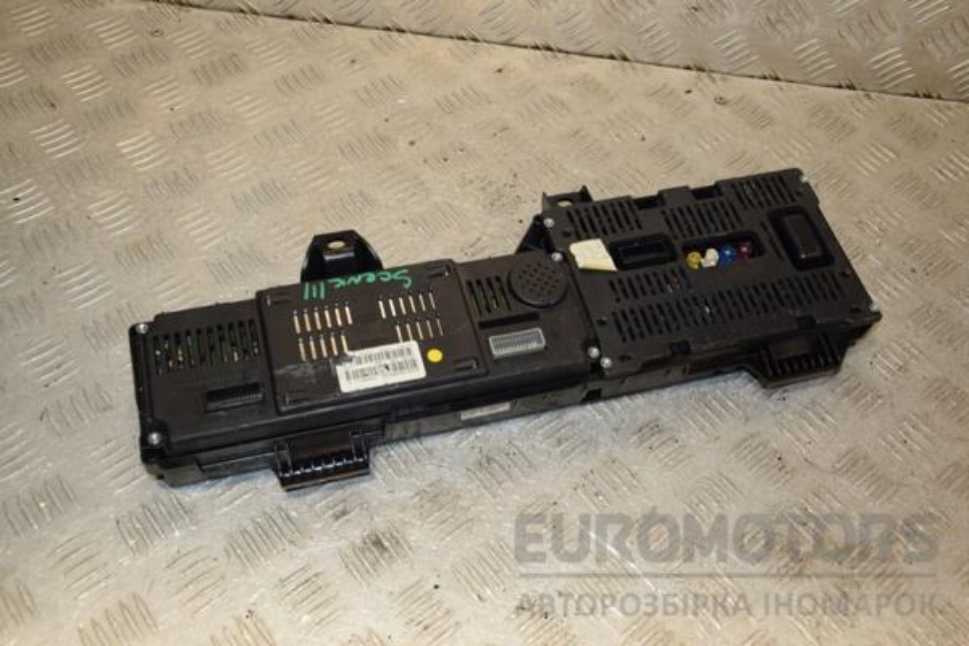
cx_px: 484
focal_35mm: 38
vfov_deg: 35.5
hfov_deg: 51.3
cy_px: 323
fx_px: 1009
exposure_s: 1/200
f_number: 5.6
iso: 800
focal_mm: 25
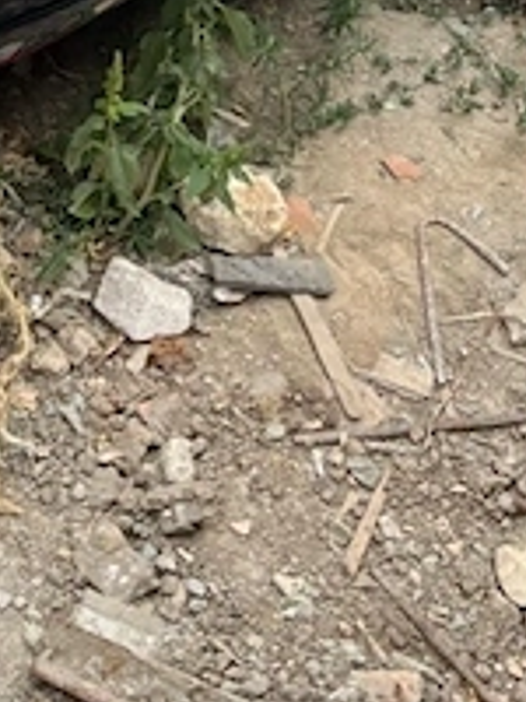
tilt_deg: -34.7
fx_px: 2107
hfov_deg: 13.8
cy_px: -323
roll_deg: -5.4
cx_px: -109
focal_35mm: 104
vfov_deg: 17.2
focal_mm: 5.1
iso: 50
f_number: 1.6
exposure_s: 1/1175
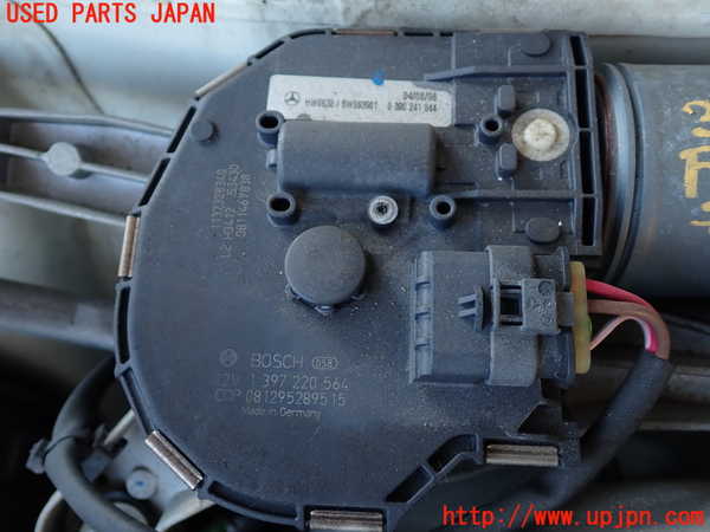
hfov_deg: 56.8
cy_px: 266
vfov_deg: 44.2
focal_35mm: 32
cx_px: 355
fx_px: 656
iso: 125
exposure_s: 1/60
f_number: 2.4
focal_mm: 5.79
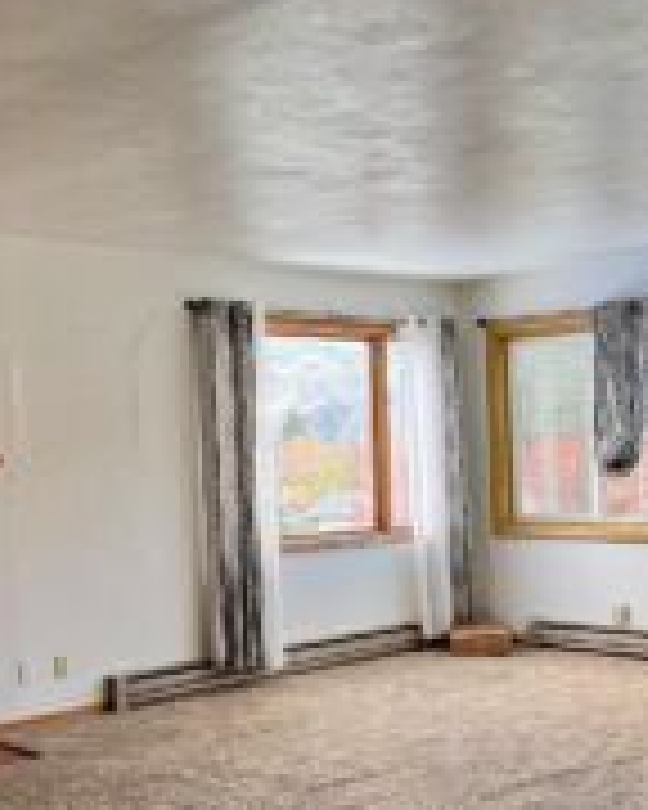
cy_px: 468
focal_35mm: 52
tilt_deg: -1.6
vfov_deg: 35.9
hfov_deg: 29.1
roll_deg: +2.7
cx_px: 284
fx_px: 1247
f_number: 1.78
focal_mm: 6.76
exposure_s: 1/121
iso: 125
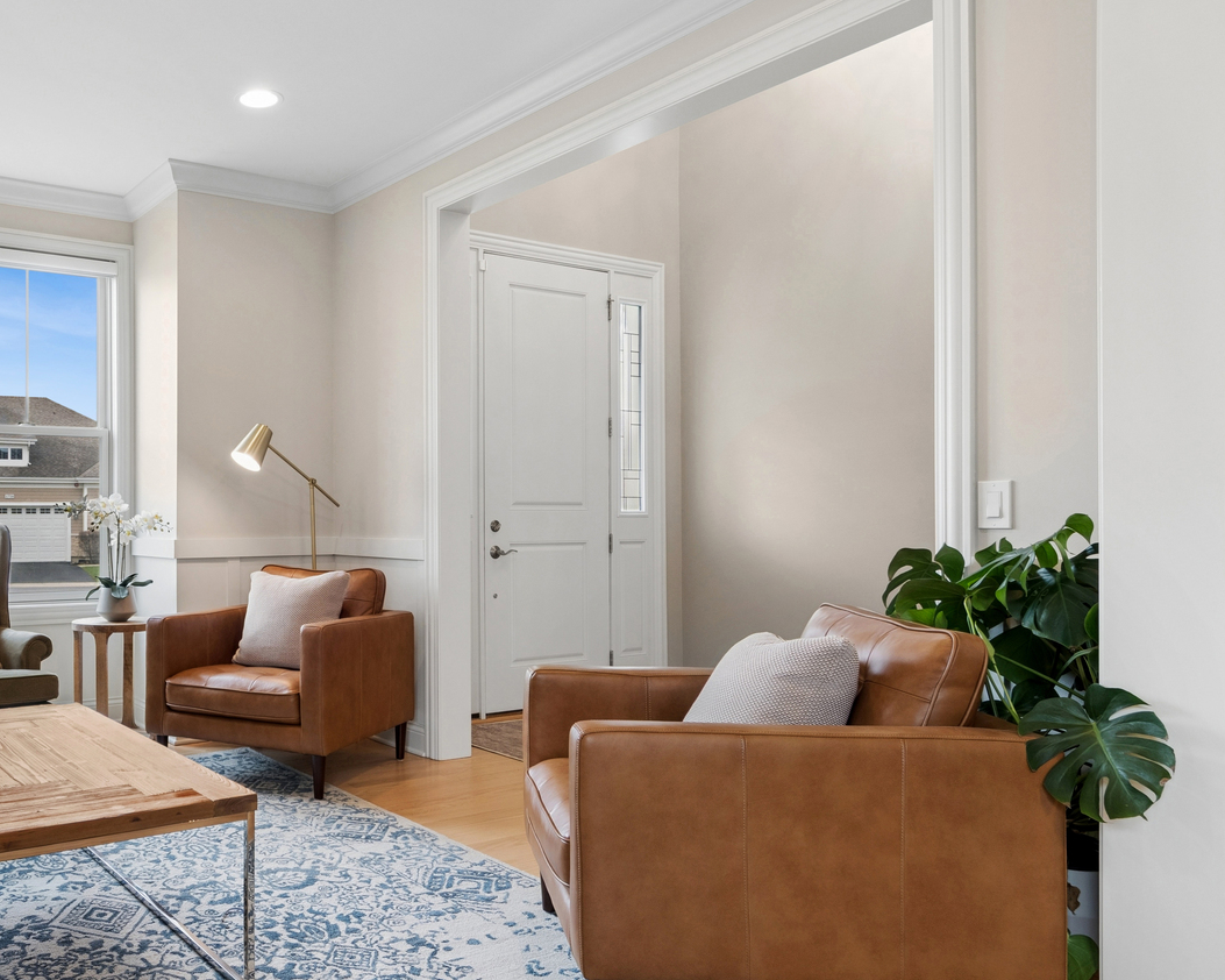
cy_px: 540
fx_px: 942
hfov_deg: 61.8
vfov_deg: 54.8
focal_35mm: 26
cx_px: 285
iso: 320
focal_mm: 12
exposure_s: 1/25
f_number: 8
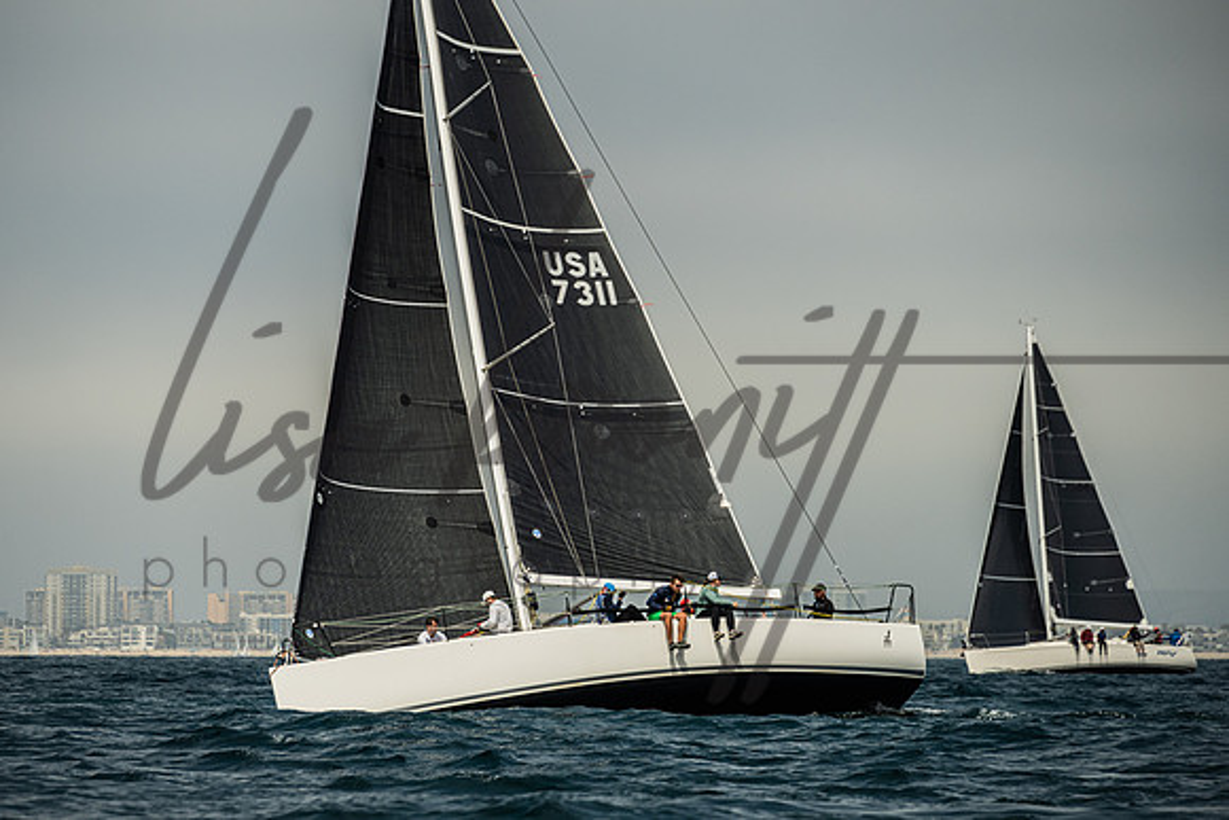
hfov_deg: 9.1
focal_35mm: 225
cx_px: 548
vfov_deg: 6.1
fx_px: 7688
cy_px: 454
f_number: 6.3
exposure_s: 1/1250
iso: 400
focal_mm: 200
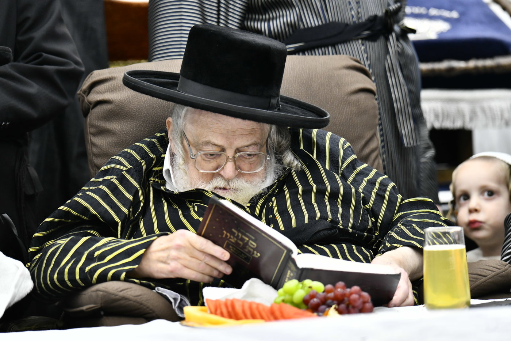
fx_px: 5109
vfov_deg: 3.8
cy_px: 170
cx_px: 256
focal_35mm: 360
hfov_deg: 5.7
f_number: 6
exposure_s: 1/125
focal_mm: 360
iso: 2000
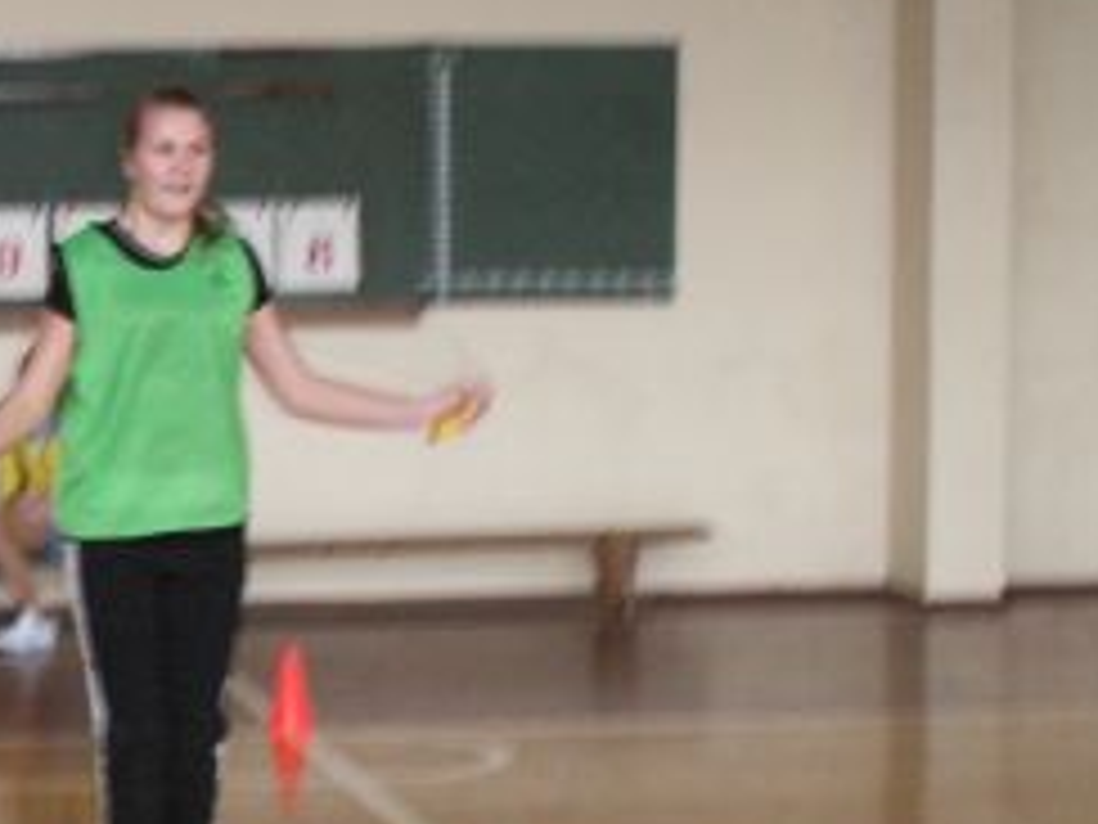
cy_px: 628
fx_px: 3362
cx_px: 36
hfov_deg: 18.1
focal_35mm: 106
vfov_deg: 13.9
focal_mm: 7.7
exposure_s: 1/40
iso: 160
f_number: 3.5
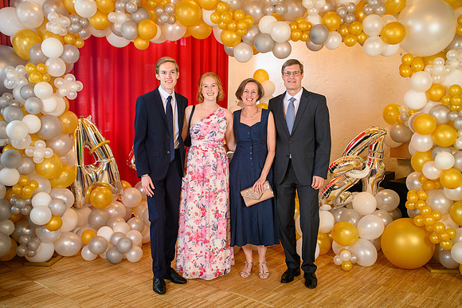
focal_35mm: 35
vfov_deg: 37.8
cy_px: 154
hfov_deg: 54.5
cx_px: 231
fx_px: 449
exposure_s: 1/100
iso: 1250
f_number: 3.5
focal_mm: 35
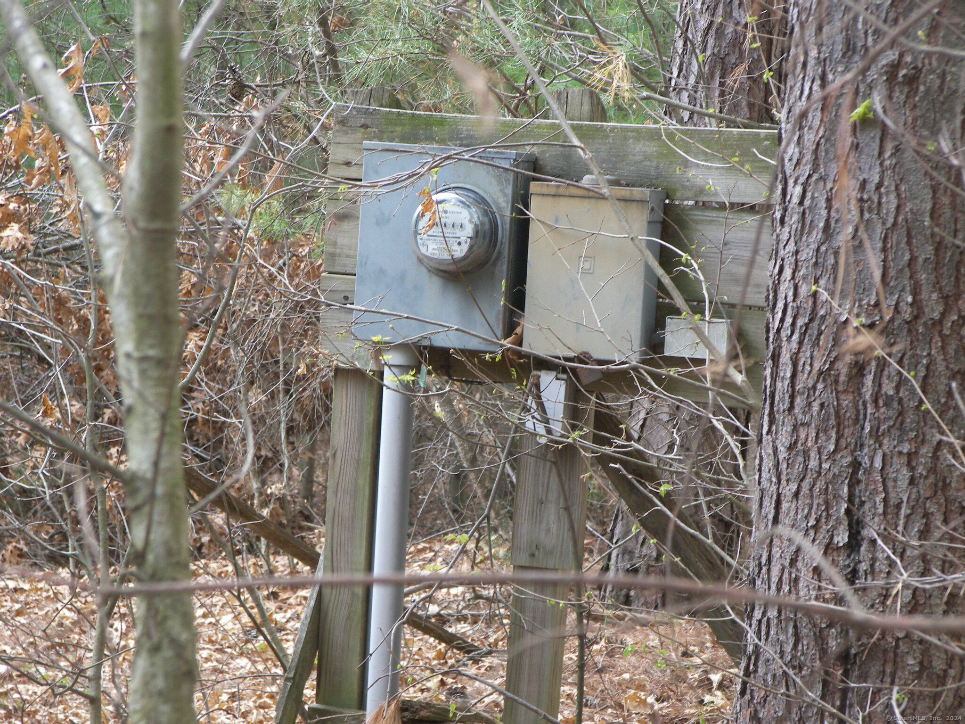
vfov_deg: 13.1
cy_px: 362
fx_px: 3150
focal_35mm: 113
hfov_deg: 17.4
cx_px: 482
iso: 100
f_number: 4
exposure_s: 1/30
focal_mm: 23.8
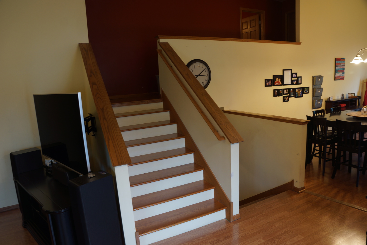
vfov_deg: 53.1
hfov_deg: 73.7
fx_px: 245
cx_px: 184
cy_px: 122
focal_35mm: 24
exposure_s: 1/1.6
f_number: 5.6
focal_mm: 16
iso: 100
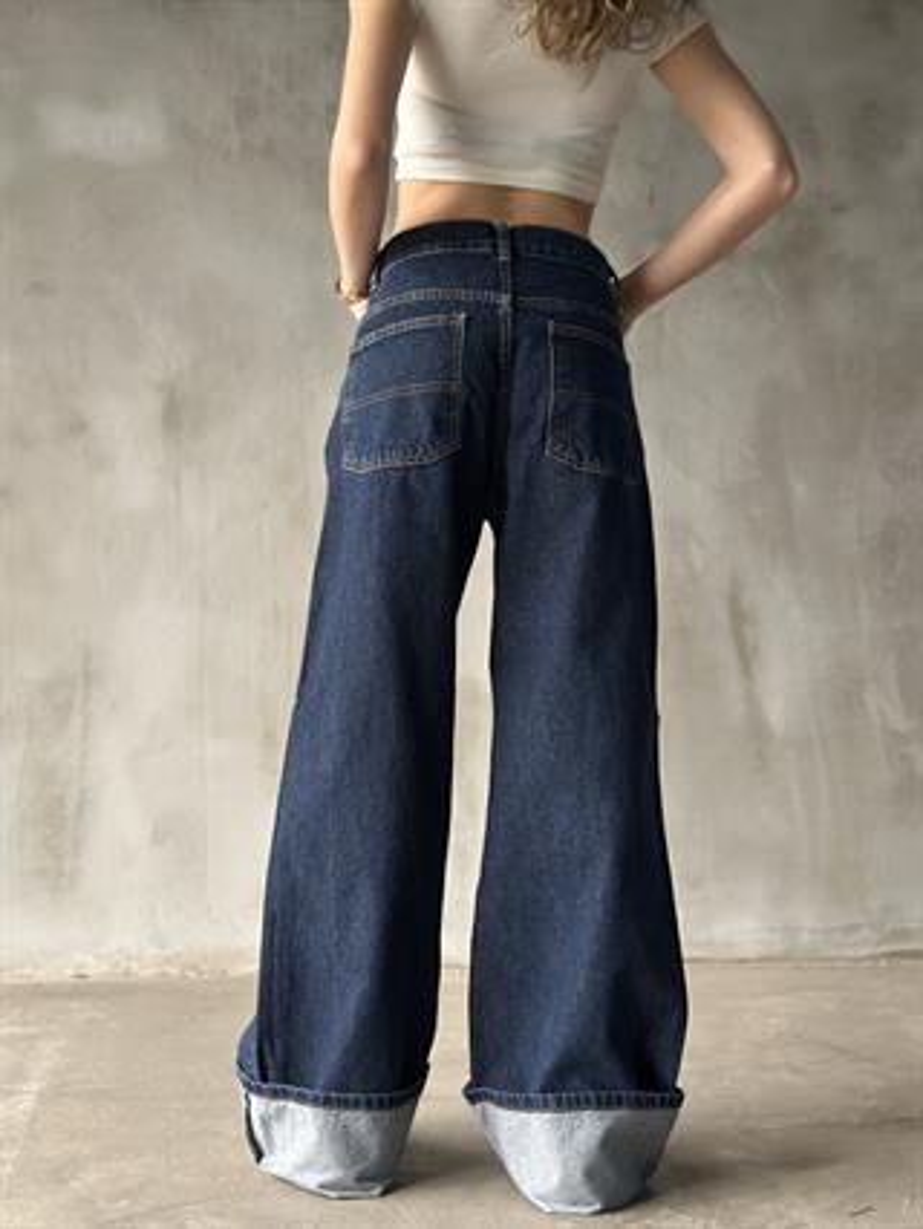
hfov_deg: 30.3
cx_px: 462
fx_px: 1705
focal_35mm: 48
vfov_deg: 39.6
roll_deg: +0.1
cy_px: 614
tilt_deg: +2.0
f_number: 1.78
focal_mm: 6.86
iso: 320
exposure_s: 1/60
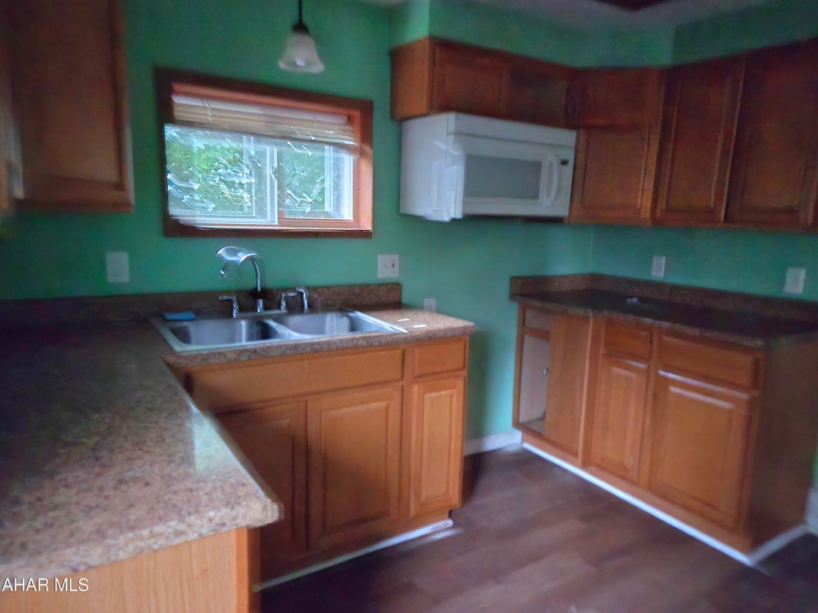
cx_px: 409
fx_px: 544
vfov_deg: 58.9
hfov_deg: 73.9
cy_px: 306
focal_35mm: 23
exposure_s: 1/4
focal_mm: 5.4
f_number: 1.8
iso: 4000
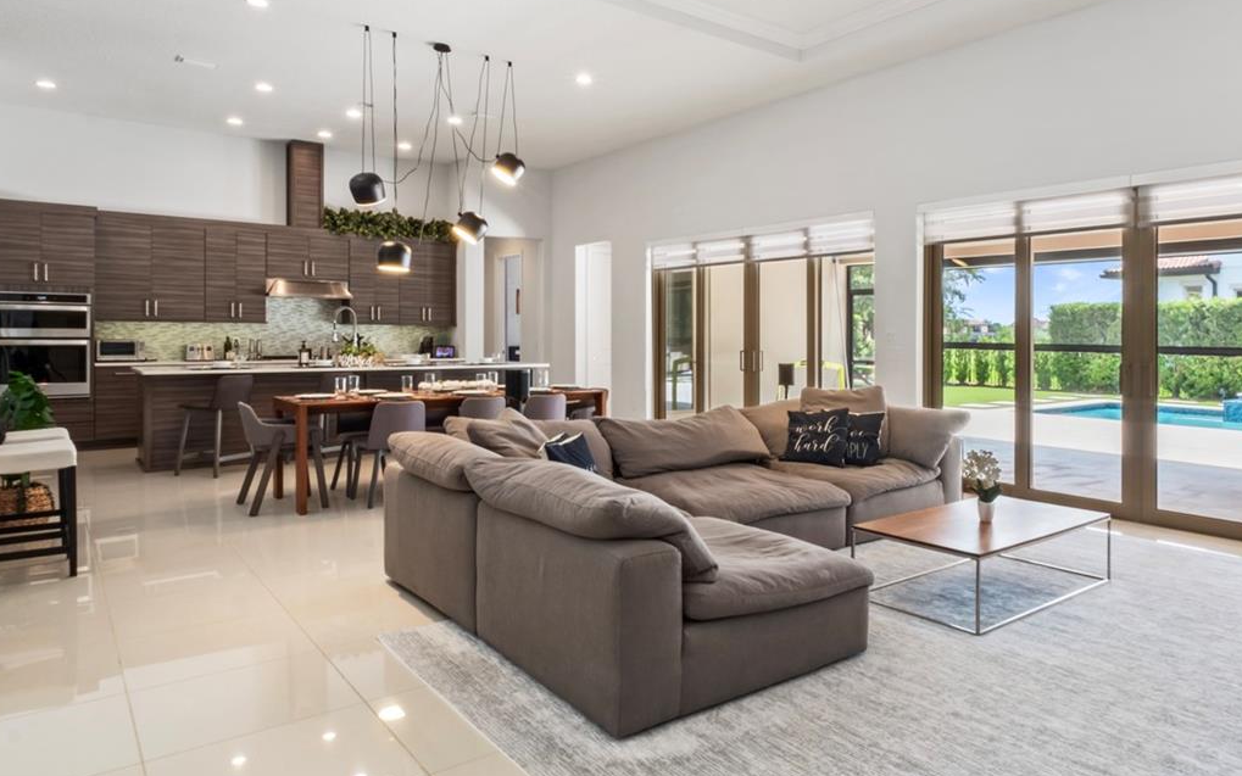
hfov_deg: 73.9
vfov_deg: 50.9
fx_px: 812
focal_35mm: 24
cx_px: 750
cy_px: 339
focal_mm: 10
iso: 250
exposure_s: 1/1.25
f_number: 20
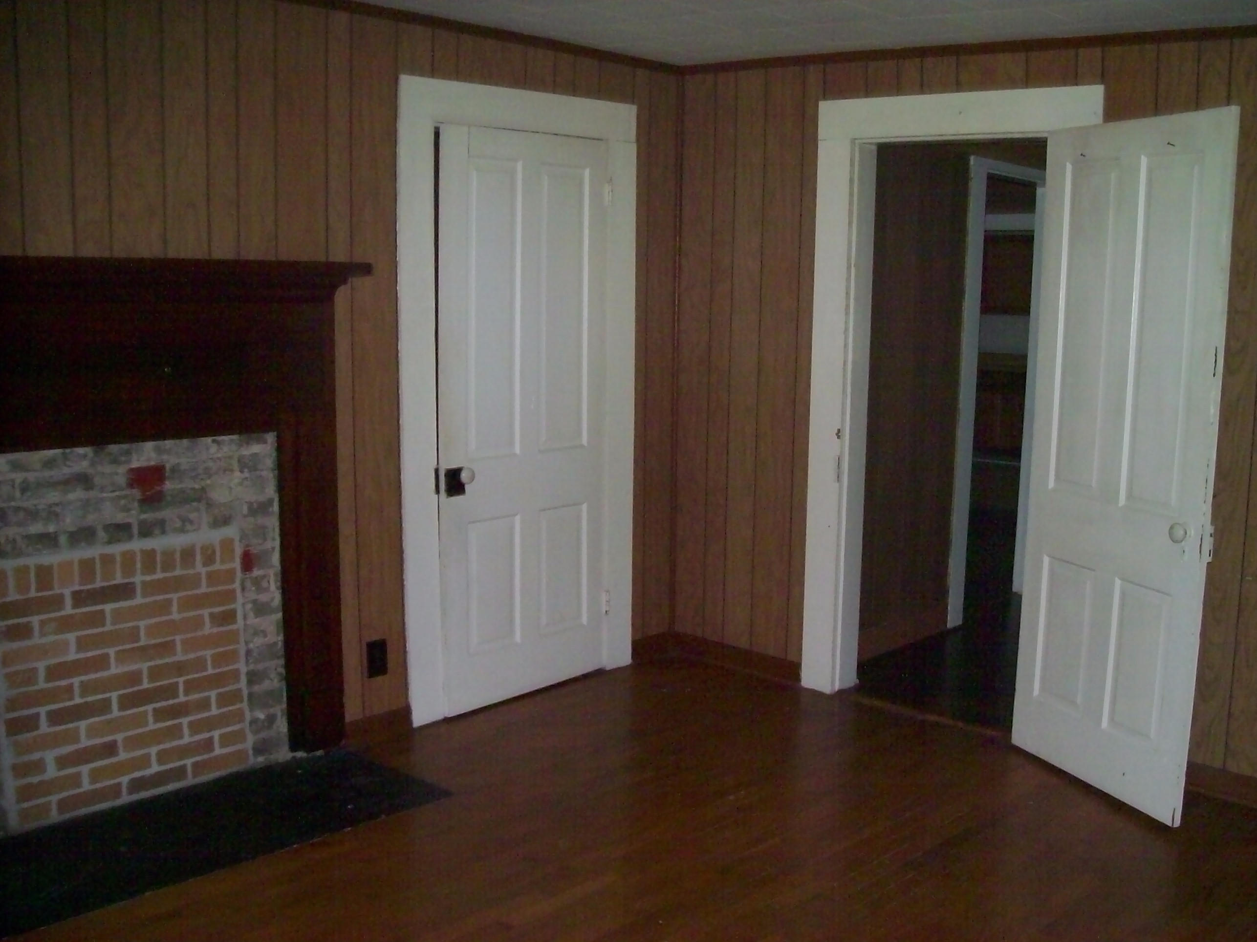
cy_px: 471
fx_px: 1307
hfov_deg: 51.4
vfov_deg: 39.6
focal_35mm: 36
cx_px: 628
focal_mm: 6
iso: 160
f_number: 2.7
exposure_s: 1/64
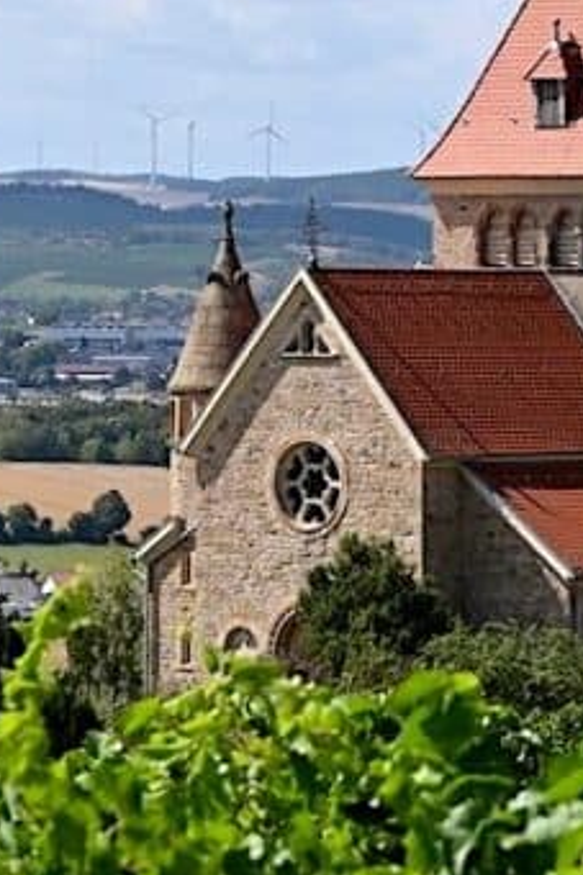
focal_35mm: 210
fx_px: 5106
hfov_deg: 6.5
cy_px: 216
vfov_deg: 9.8
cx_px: 578
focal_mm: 70
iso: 50
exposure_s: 1/200
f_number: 7.1
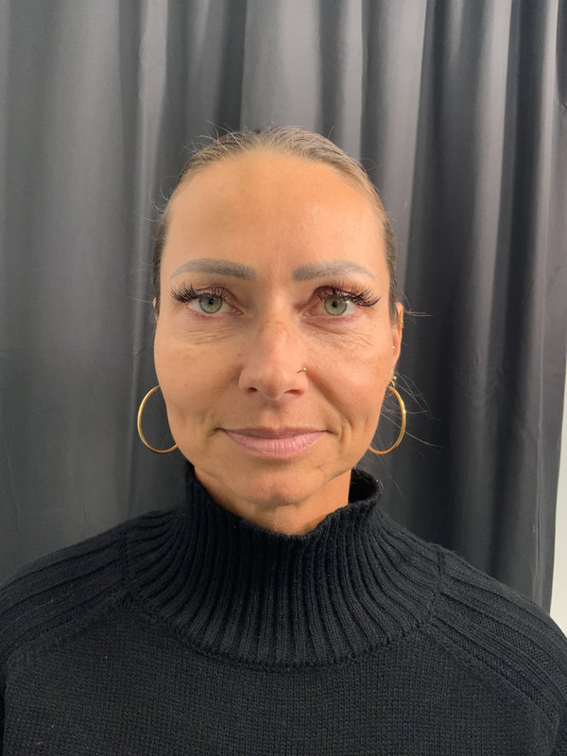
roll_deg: -0.5
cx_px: 284
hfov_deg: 48.2
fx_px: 633
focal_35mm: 29
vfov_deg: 61.7
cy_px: 378
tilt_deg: -3.1
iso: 64
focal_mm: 3
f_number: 1.8
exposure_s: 1/60
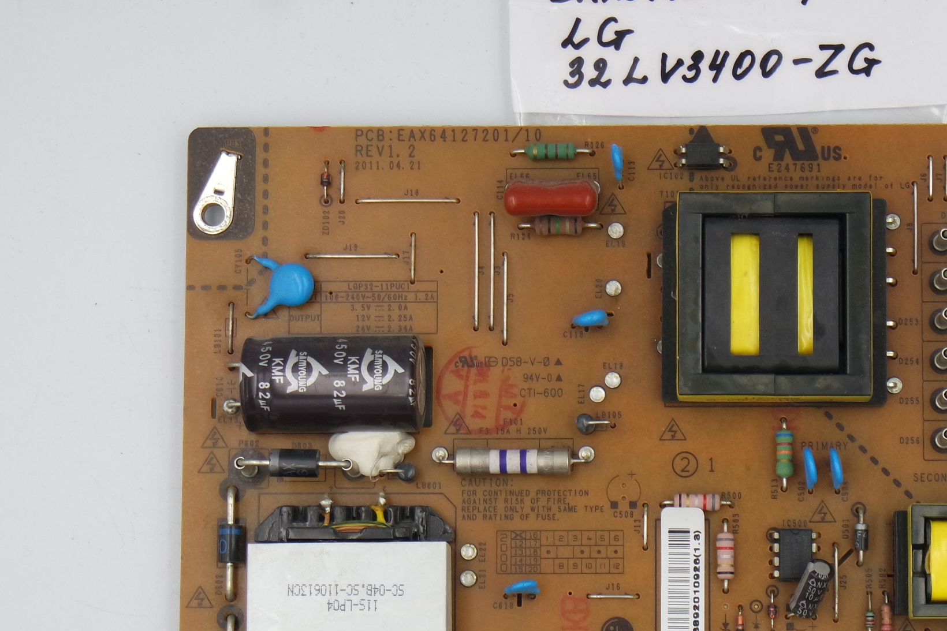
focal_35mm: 98
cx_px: 688
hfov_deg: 20.7
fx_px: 2578
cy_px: 443
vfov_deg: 13.9
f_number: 5
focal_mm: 20
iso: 200
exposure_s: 1/125
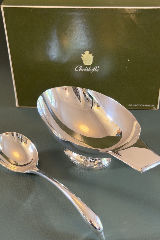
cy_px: 132
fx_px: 380
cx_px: 88
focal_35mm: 57
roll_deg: -0.8
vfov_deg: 35.0
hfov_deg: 23.8
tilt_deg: -34.1
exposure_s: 1/33
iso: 320
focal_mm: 6.76
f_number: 1.78
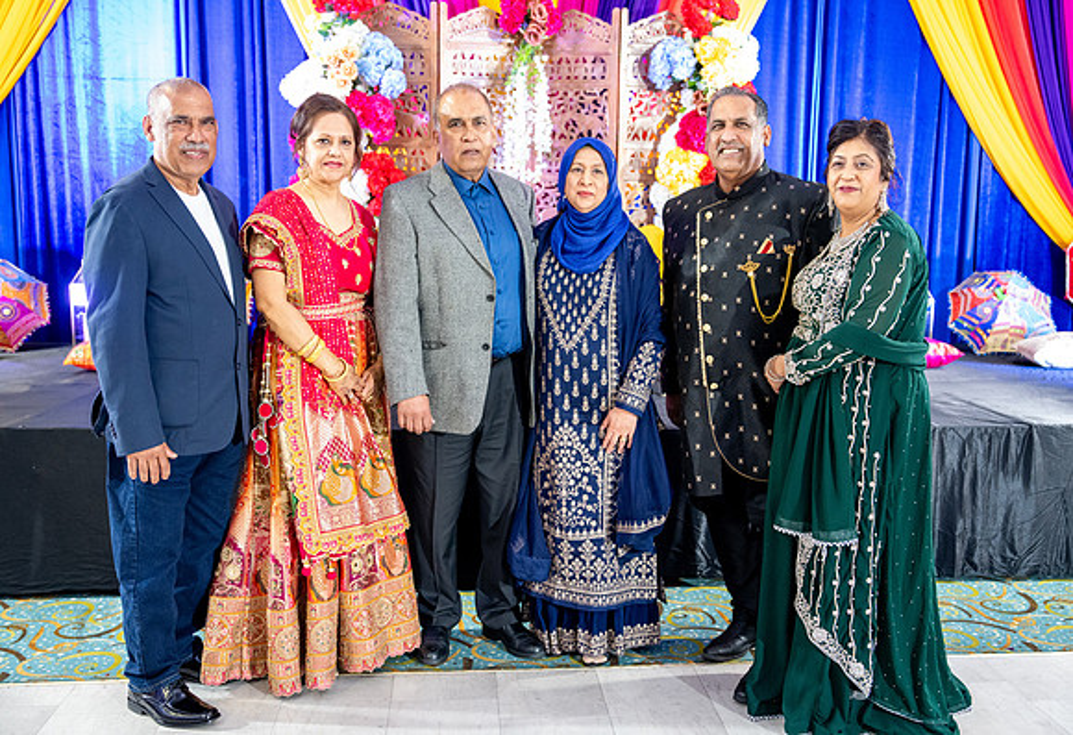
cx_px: 552
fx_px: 1072
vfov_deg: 37.8
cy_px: 368
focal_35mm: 36
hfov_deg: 53.2
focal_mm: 35
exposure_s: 1/125
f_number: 2.8
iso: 5000
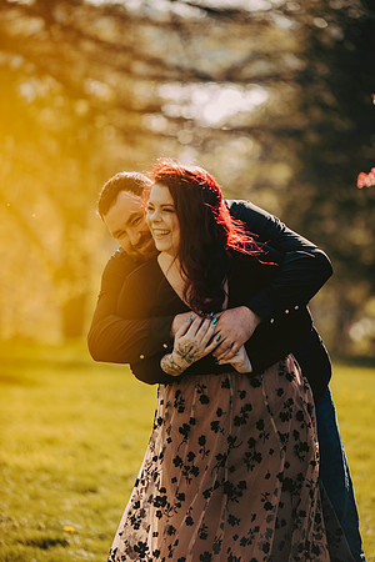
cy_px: 281
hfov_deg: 9.1
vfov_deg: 13.7
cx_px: 188
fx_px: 2344
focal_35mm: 150
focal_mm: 150
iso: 400
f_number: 2.8
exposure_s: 1/1000
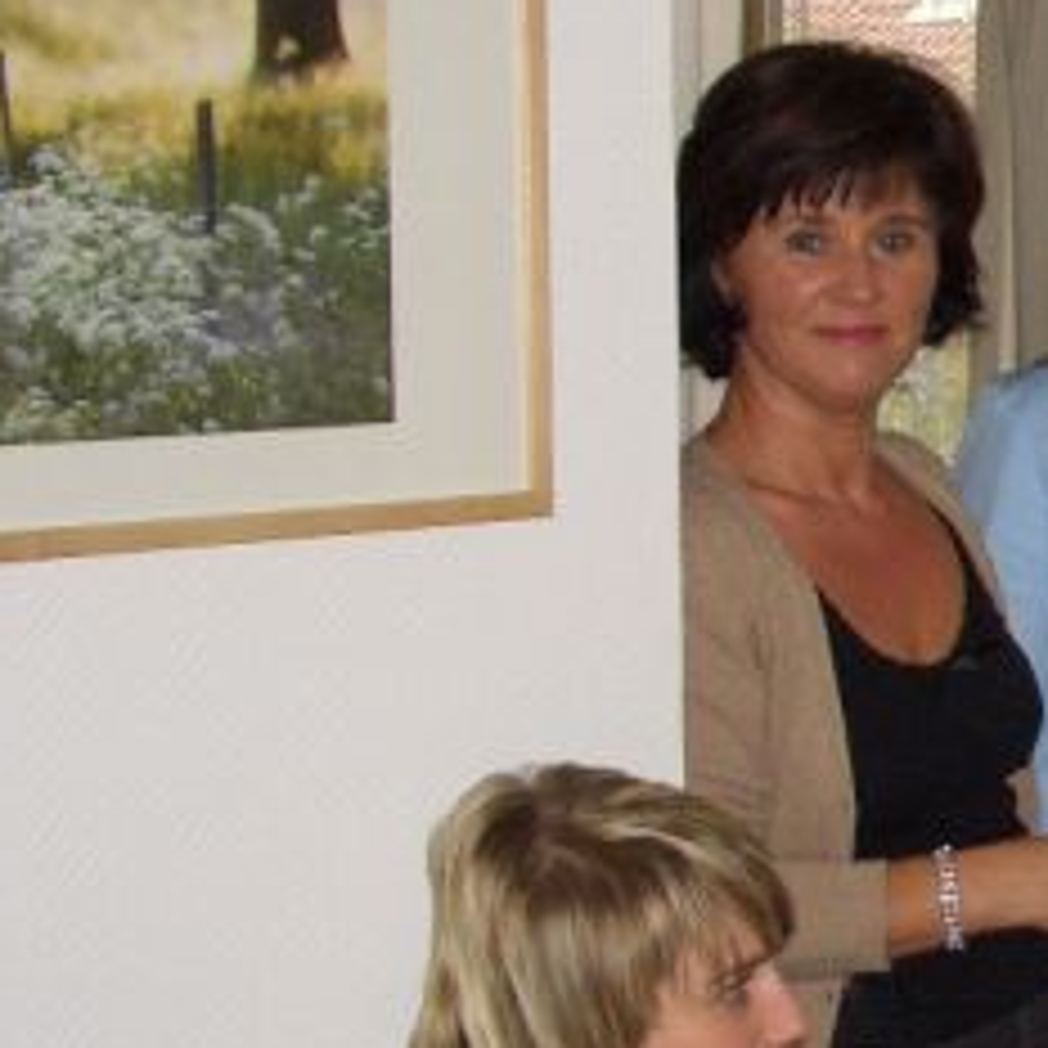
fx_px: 3631
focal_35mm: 106
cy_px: 760
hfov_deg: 15.3
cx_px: 1538
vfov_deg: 16.4
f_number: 2.6
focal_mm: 5.8
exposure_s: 1/60
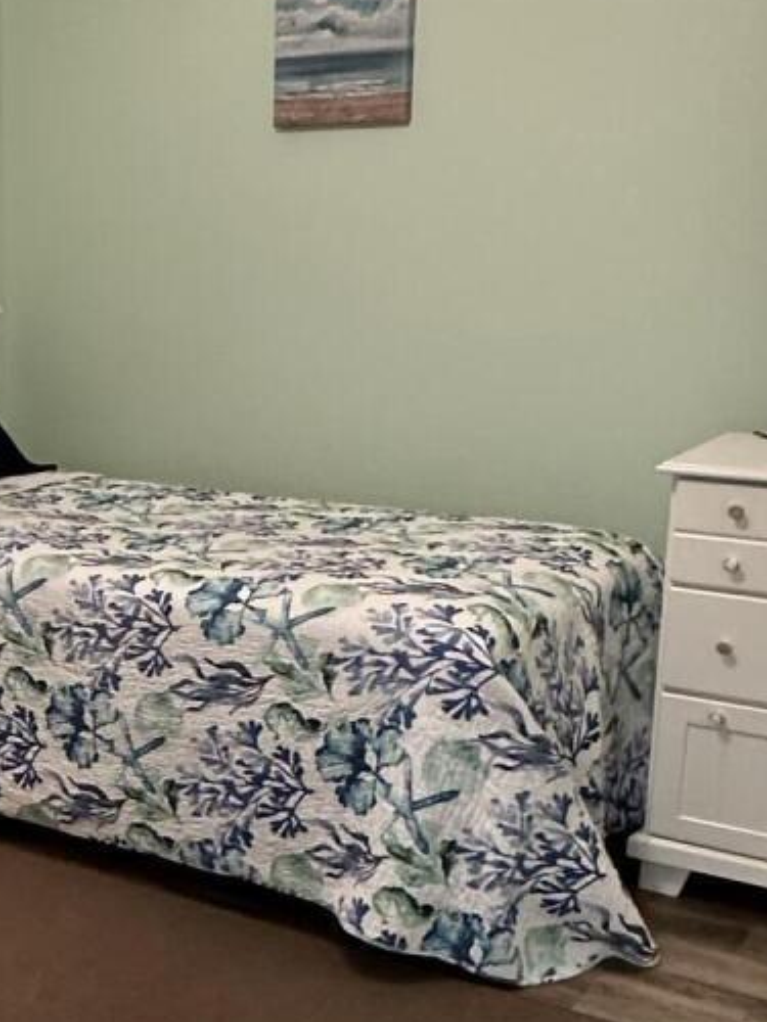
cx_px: -37
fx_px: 1654
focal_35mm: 56
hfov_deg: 24.6
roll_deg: +1.6
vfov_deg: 34.3
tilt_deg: -14.5
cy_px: 607
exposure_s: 1/60
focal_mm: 2.22
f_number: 2.2
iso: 320
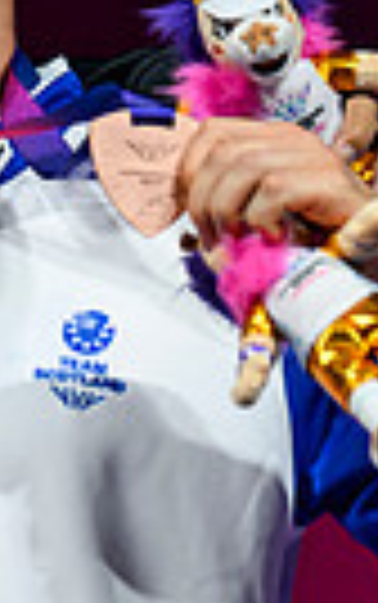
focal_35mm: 773
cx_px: -752
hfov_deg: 1.7
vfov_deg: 2.7
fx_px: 12714
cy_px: 286
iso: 2500
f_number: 3.2
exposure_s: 1/1250
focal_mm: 175
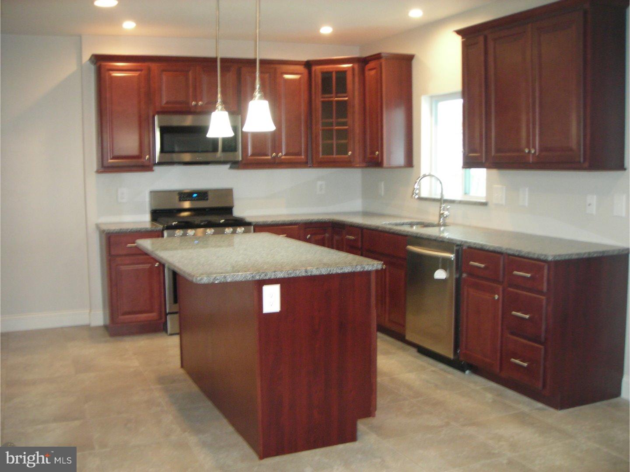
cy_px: 236
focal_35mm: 38
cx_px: 315
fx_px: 692
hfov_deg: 49.0
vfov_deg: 37.7
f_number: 3.2
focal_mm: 6.3
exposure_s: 1/16.4
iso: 200
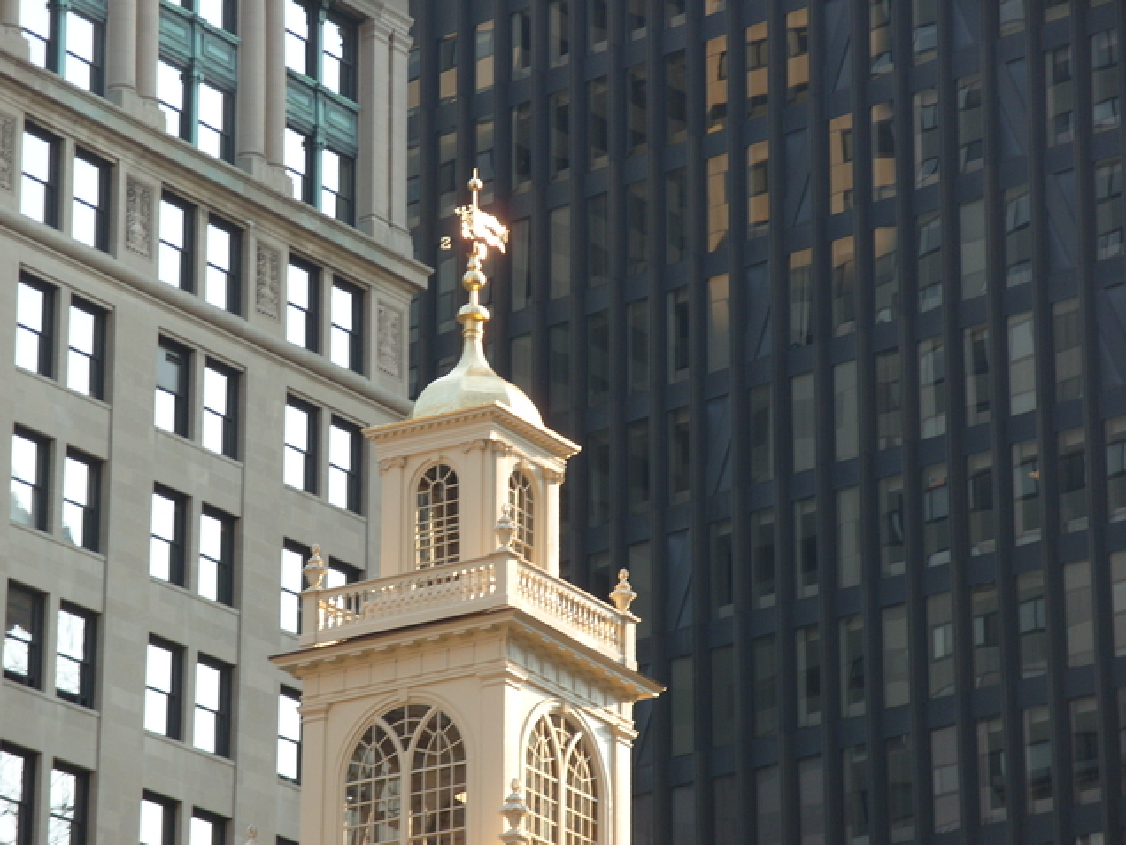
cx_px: 565
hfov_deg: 13.0
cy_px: 422
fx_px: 4944
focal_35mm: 152
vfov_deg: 9.8
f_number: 4.2
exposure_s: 1/250
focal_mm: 33.7
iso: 100
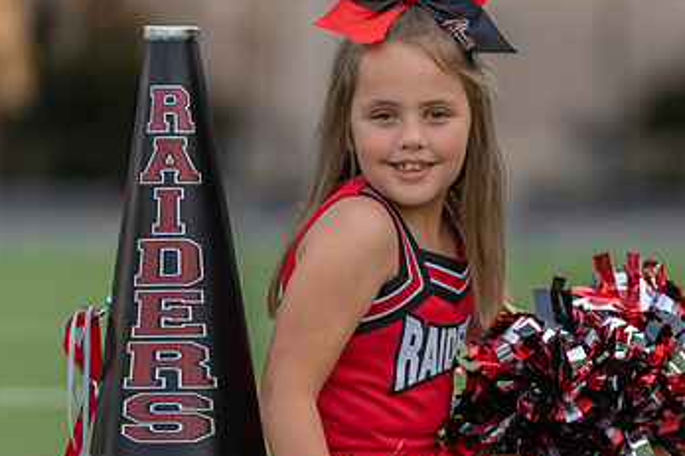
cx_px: 438
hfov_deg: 7.2
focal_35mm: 286
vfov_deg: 4.8
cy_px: 236
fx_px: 5439
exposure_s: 1/320
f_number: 2.8
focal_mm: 171
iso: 160
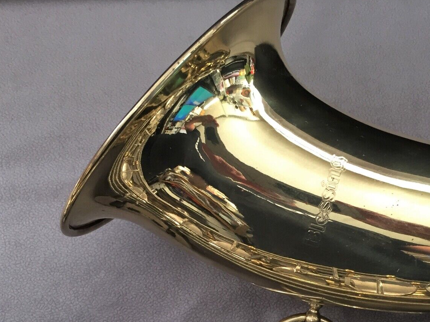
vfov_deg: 27.8
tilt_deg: -71.8
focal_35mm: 51
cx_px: 298
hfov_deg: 37.0
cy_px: 274
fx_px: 634
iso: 100
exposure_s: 1/33
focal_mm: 4.15
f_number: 2.2
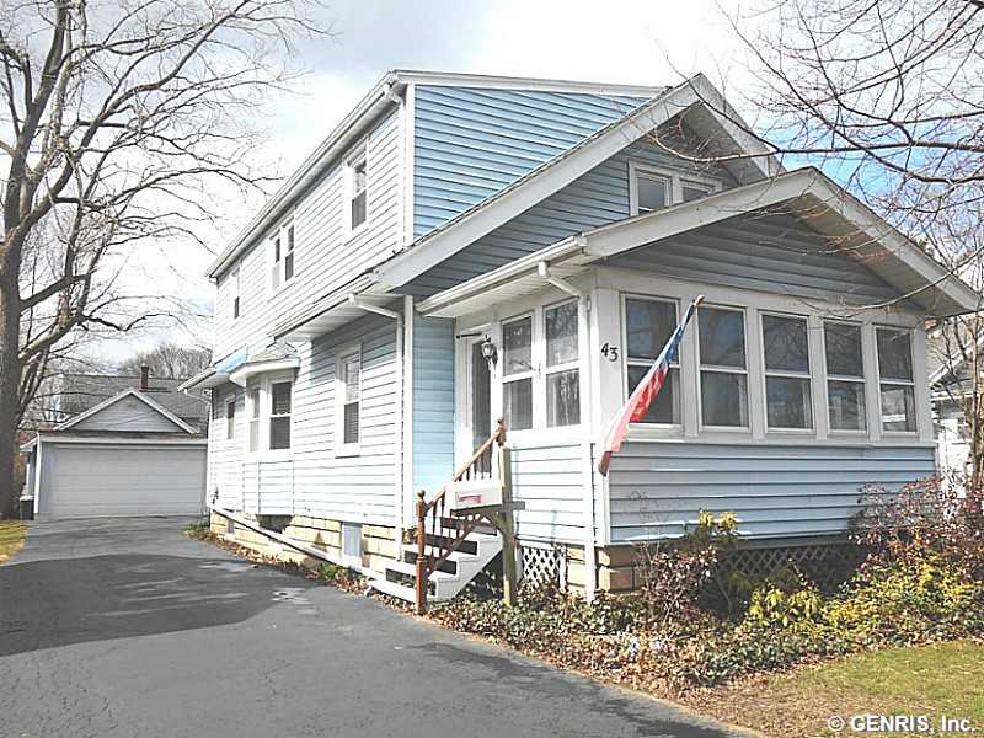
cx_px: 492
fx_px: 881
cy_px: 369
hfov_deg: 58.4
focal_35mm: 31
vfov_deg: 45.4
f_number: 3.6
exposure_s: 1/800
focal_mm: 5.5
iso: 80
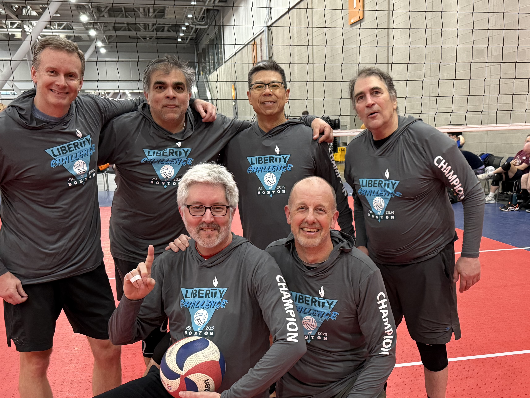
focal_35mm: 40
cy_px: 263
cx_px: 313
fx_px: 612
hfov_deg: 46.6
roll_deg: +1.1
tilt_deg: -12.9
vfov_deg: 35.6
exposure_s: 1/60
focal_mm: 6.76
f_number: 1.78
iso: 640
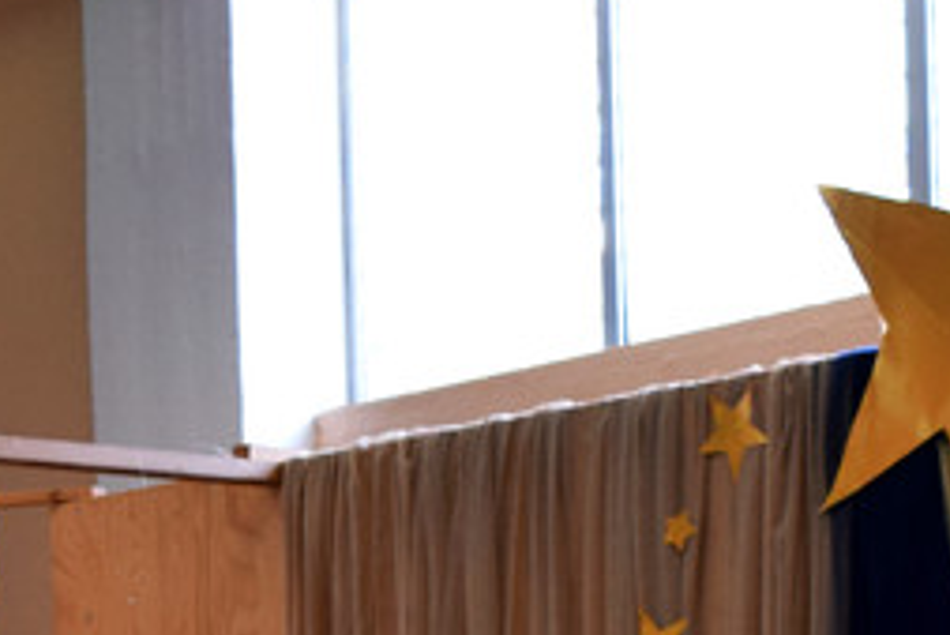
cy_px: 1326
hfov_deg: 16.0
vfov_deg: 9.9
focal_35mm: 128
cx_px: 548
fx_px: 3380
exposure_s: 1/100
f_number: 5
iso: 400
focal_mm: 18
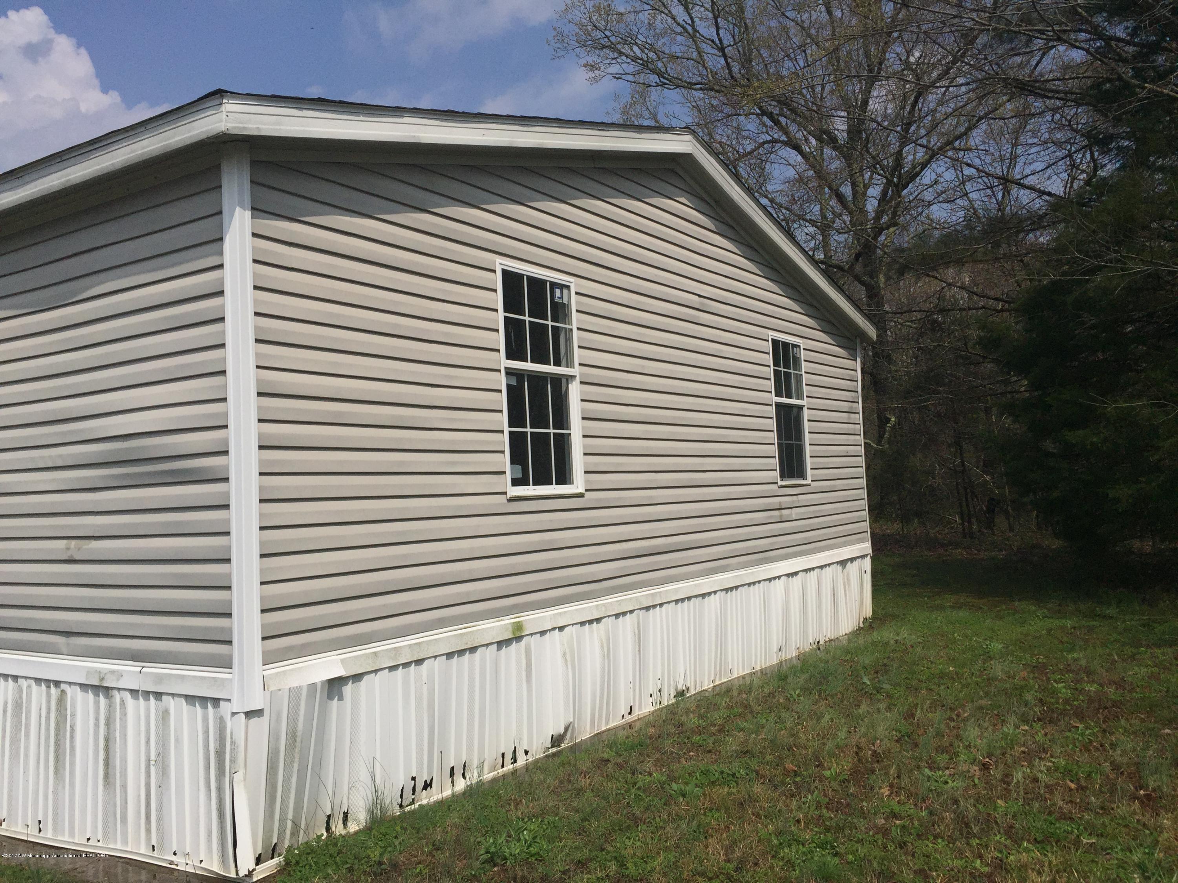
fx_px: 987
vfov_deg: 48.2
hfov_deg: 61.7
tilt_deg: +3.6
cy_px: 442
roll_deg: +0.2
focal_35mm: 29
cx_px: 589
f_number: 2.2
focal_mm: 4.15
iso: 32
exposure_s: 1/13333
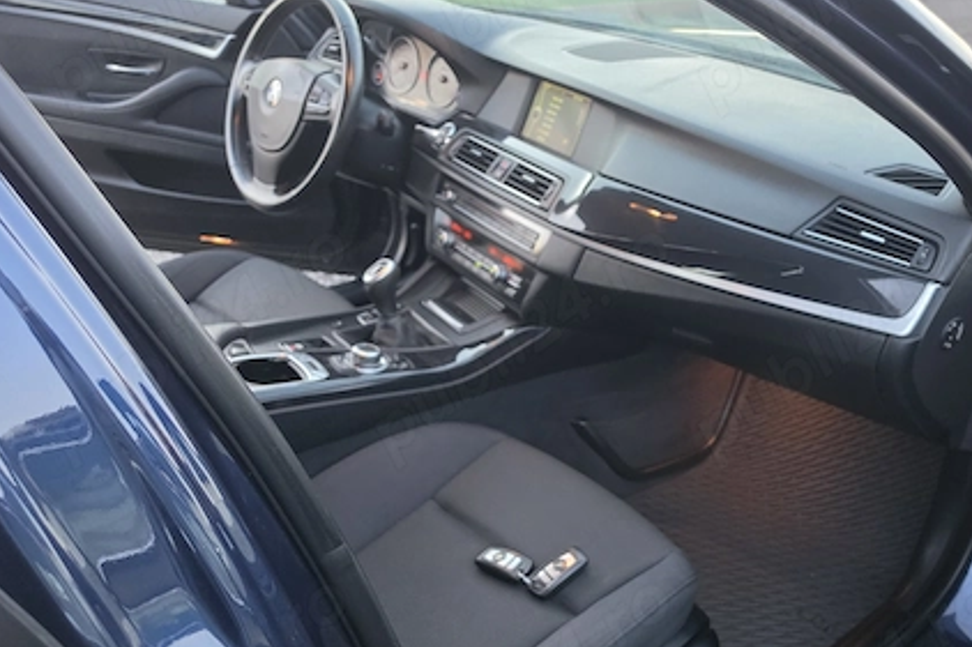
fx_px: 918
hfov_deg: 54.2
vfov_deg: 38.8
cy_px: 366
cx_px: 682
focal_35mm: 34
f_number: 1.4
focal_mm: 6.5
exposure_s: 1/100
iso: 500
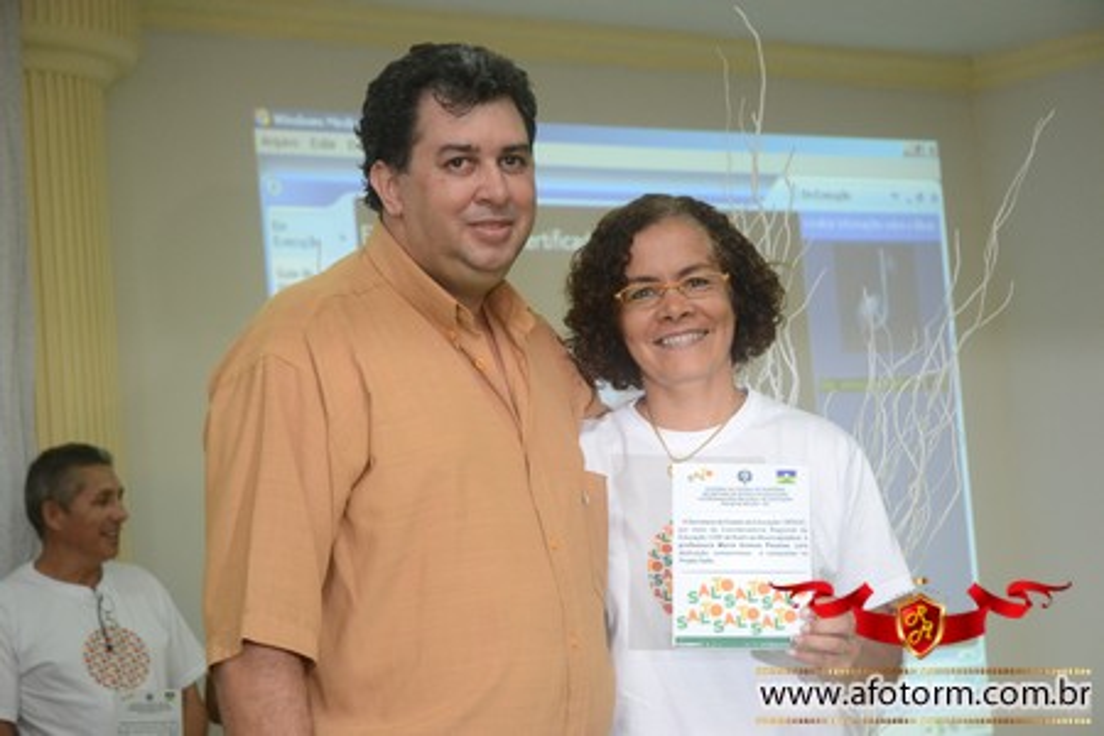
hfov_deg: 26.0
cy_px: 368
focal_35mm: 78
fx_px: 2392
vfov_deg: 17.5
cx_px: 552
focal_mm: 52
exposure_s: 1/80
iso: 1600
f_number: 5
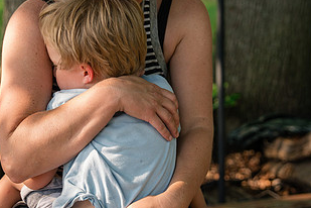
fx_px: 795
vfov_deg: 14.9
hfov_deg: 22.0
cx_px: 101
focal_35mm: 92
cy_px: 119
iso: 250
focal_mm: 49
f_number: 2.8
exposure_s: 1/800
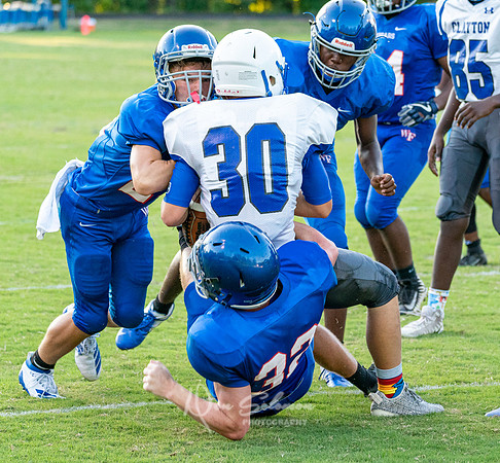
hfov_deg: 8.4
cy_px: 268
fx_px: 3416
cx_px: 349
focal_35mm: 217
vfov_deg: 7.8
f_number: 5.6
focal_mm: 148
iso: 4000
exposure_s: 1/1000
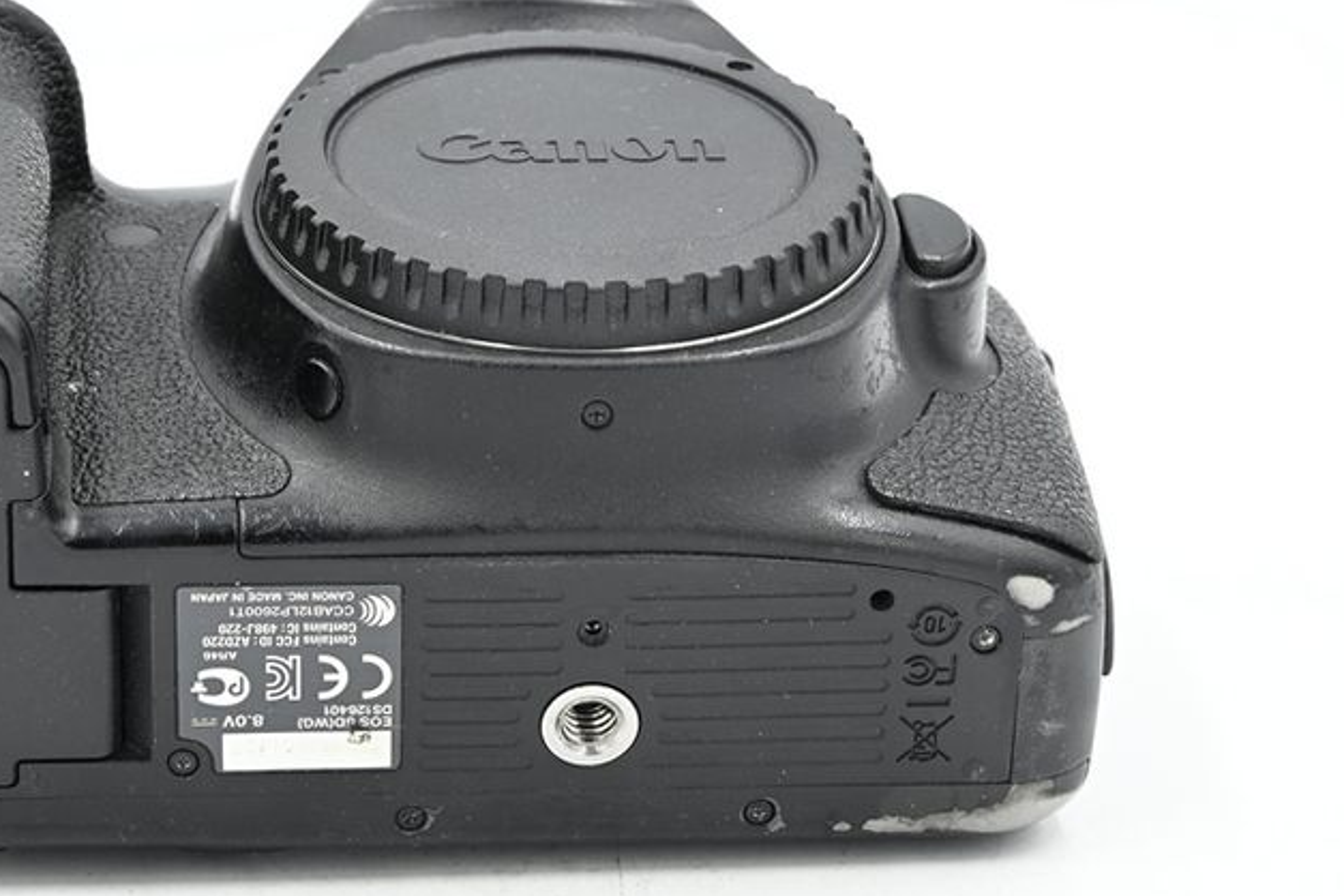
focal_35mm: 116
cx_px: 510
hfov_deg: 17.6
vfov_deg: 11.8
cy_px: 451
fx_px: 4330
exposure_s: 1/15
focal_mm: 75
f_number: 14
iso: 200
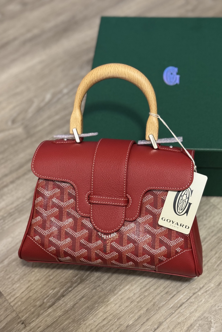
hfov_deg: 27.0
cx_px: 122
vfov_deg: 39.6
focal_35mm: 50
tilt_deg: -50.6
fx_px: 463
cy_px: 166
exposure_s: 1/33
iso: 500
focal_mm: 6.76
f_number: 1.78
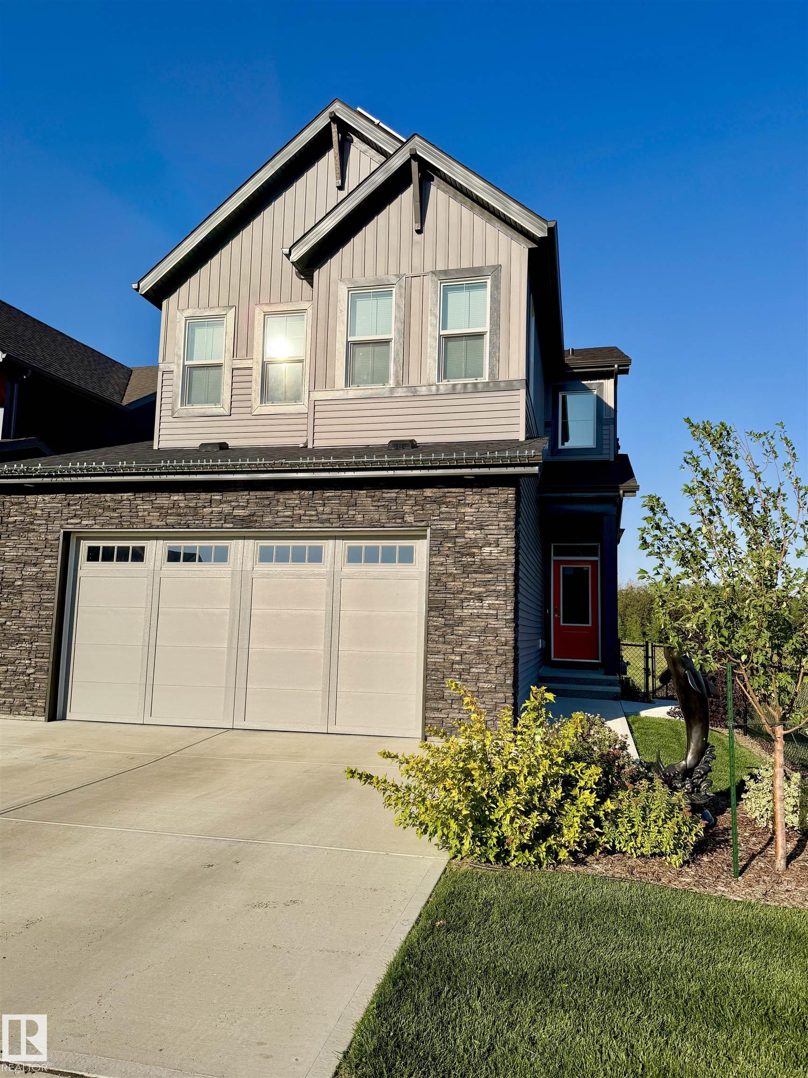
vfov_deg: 71.6
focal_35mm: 24
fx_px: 747
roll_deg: -1.2
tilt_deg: +6.4
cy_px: 539
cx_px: 404
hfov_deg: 56.8
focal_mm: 6.76
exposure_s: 1/7353
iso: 80
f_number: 1.78
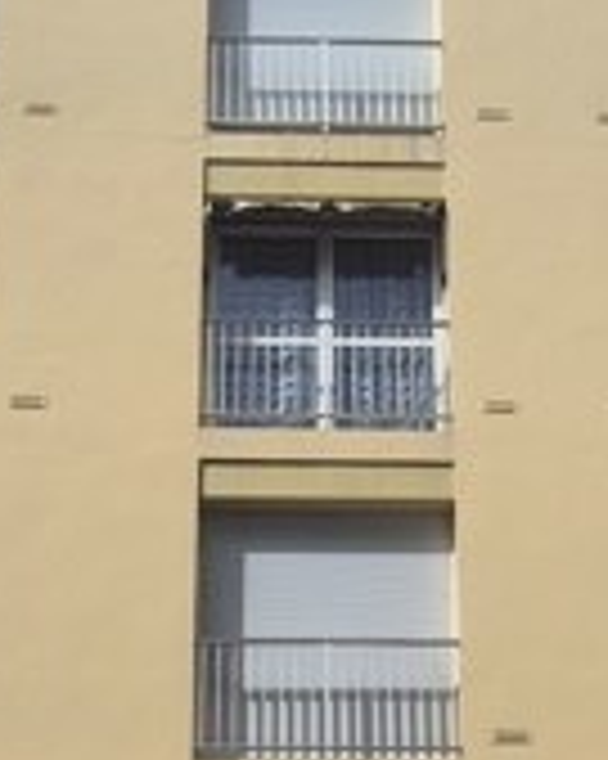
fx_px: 1351
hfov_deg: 25.4
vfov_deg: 27.7
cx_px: 333
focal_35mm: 60
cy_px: 904
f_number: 2.2
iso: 50
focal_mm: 2.2
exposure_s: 1/2544
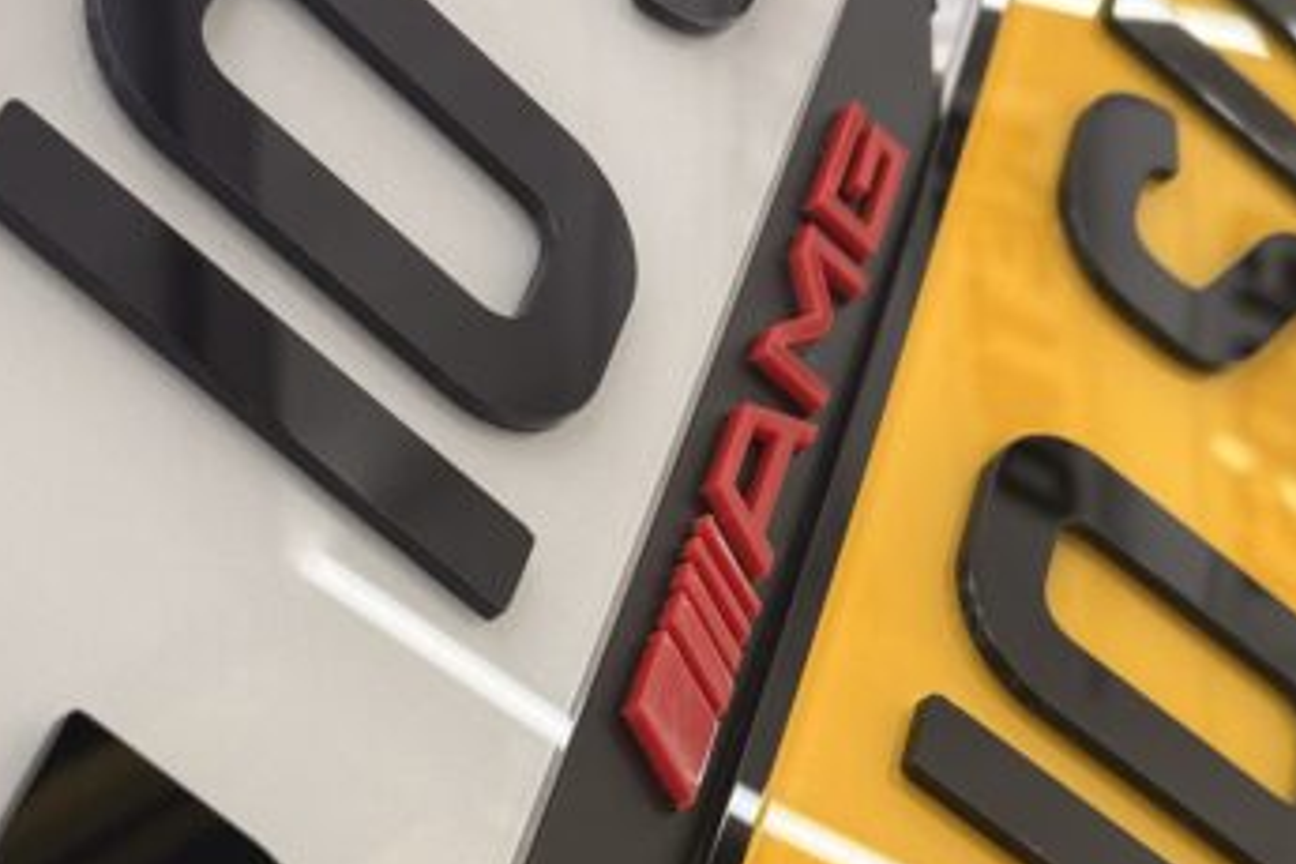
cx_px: 488
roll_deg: -4.6
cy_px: 872
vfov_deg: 18.0
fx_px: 2664
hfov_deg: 27.3
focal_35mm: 74
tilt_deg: -24.6
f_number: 1.78
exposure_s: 1/157
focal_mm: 6.76
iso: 64
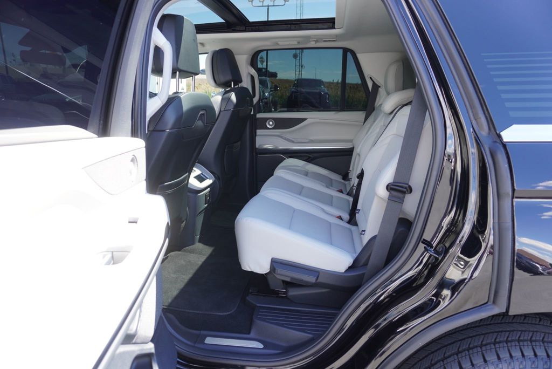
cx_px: 276
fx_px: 368
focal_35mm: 24
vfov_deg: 53.2
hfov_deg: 73.7
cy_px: 184
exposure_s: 1/60
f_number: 4
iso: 100
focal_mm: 16
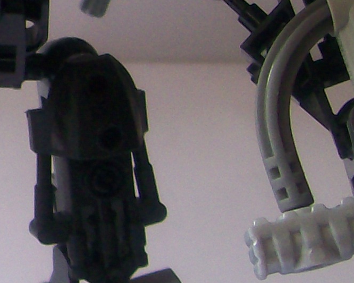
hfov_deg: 10.8
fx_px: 1698
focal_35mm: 162
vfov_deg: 9.4
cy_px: -37
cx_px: -382
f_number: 2.7
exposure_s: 1/82.6
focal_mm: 6
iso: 80
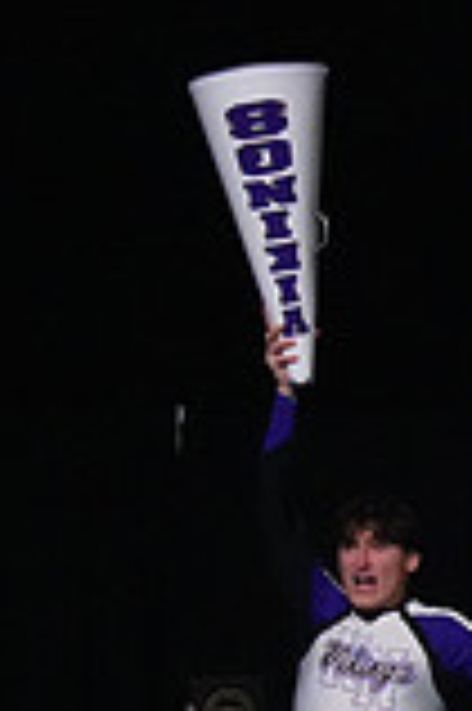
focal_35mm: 551
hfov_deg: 2.5
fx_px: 10859
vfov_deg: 3.7
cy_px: 646
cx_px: 1223
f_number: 5.6
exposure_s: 1/1250
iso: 16000
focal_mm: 150
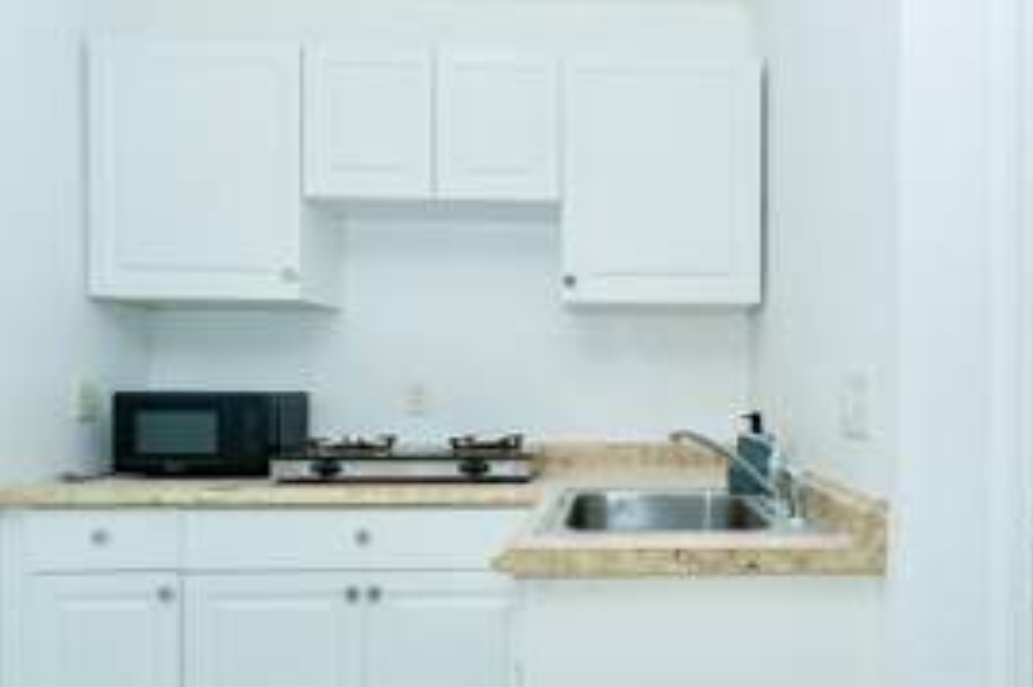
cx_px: 668
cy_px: 395
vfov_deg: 51.0
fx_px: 717
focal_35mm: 25
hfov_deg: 70.0
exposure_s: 1/125
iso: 200
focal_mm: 14
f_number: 5.6
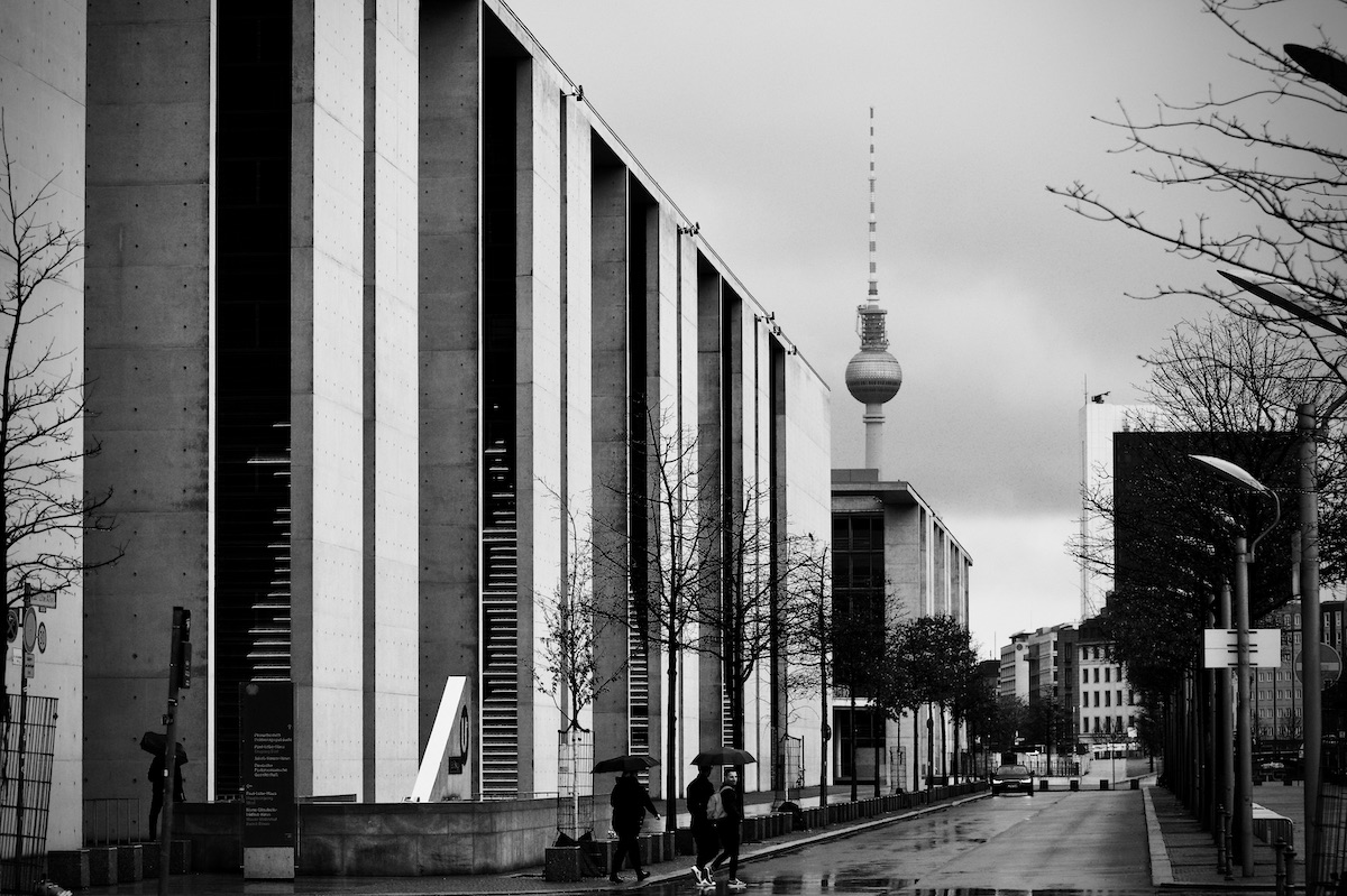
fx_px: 4207
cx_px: 674
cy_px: 448
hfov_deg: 18.2
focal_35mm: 112
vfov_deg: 12.2
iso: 200
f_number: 4.5
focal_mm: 75
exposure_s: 1/640
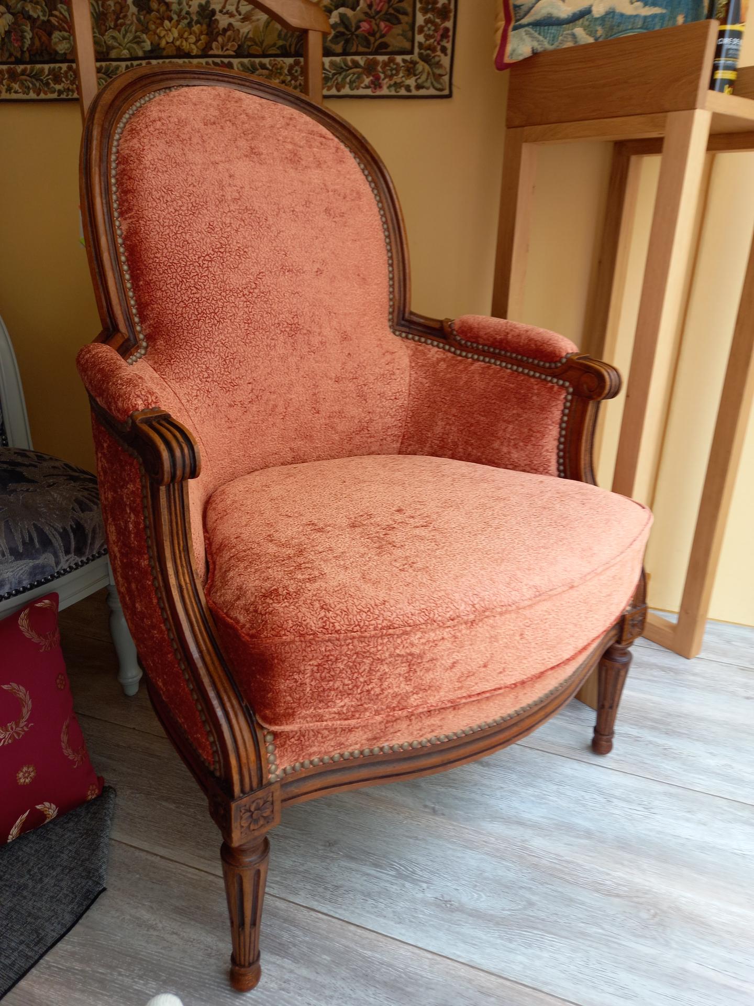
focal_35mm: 25
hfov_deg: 54.9
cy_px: 503
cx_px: 377
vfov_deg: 69.4
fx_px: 726
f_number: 2
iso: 40
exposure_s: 1/50
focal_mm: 4.6
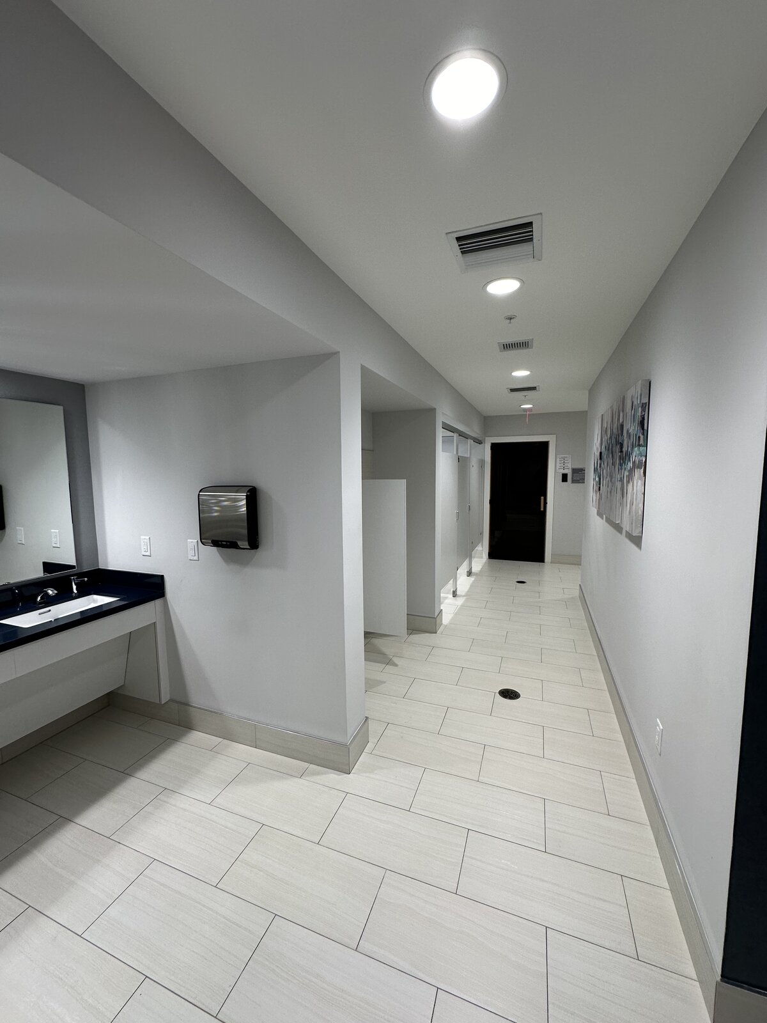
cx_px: 384
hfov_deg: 85.7
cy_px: 512
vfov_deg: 102.1
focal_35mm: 14
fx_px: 414
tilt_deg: -4.6
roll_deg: +0.6
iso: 100
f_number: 2.2
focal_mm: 2.22
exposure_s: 1/120
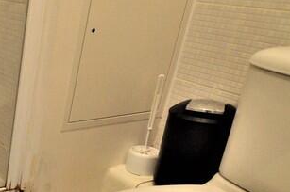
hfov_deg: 28.6
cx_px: -125
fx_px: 402
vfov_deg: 26.2
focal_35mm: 50
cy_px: 168
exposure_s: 1/60
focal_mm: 10
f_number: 3.5
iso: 1800
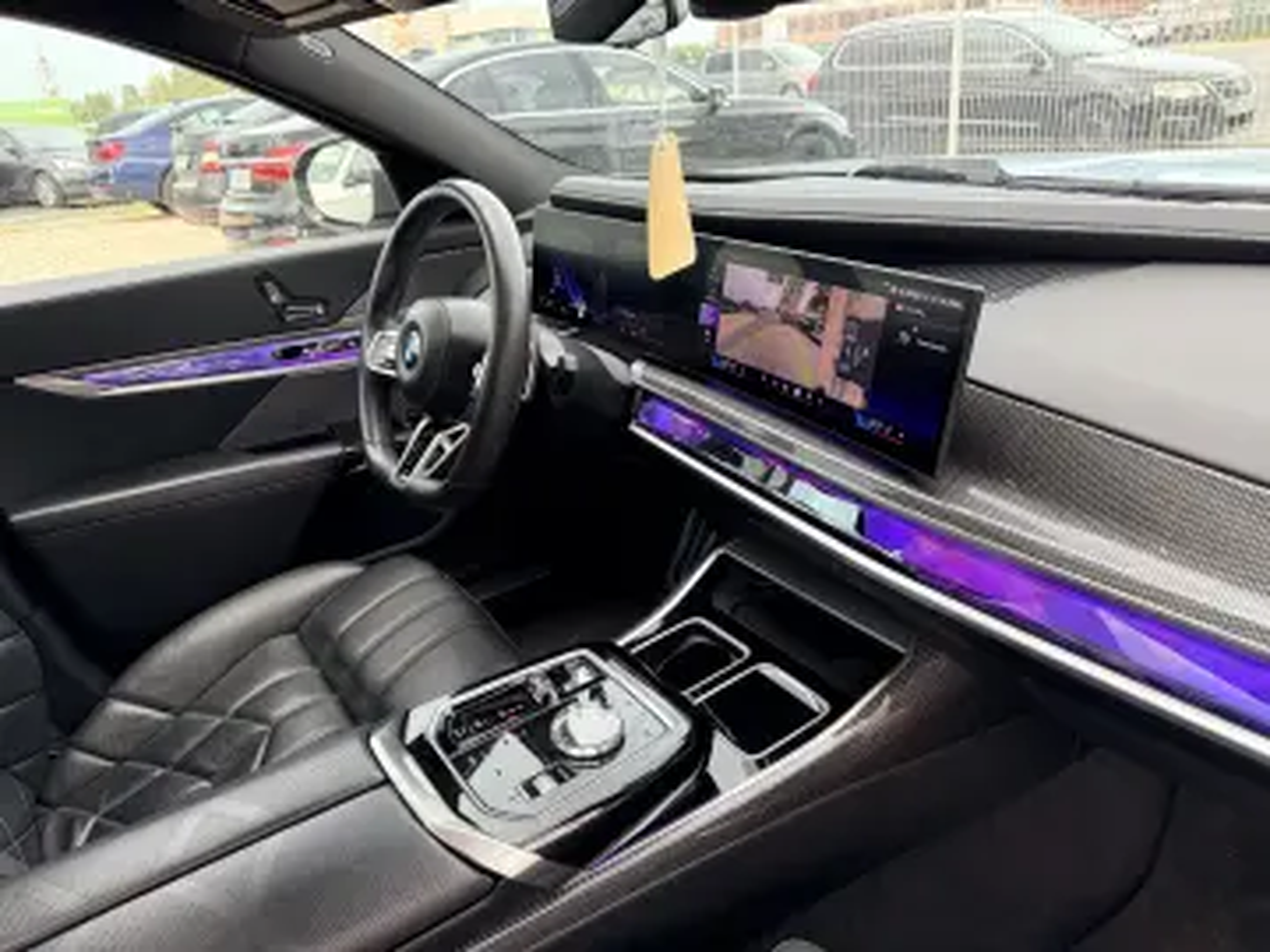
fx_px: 881
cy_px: 476
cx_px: 635
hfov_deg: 71.6
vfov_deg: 56.8
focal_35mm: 24
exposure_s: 1/121
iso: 160
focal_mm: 6.76
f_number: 1.78
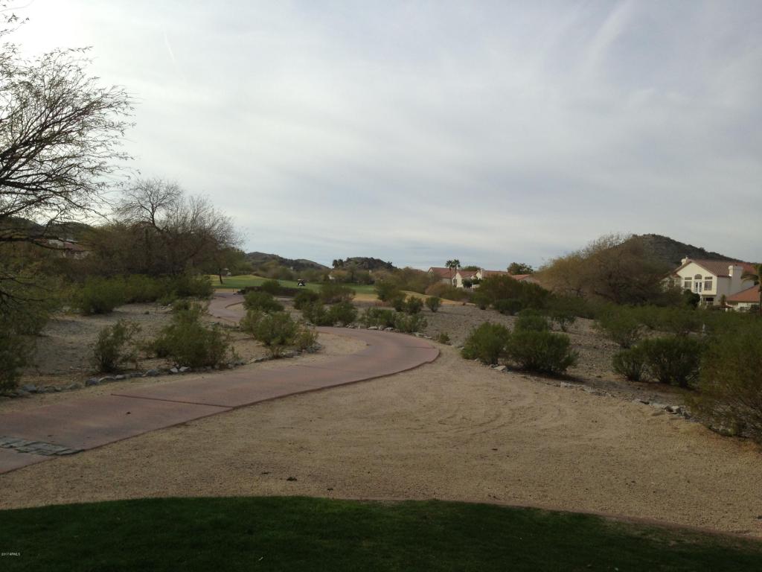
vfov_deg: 42.9
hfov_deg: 55.4
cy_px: 286
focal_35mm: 33
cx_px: 381
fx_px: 726
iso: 50
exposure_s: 1/1391
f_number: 2.4
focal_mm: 4.13
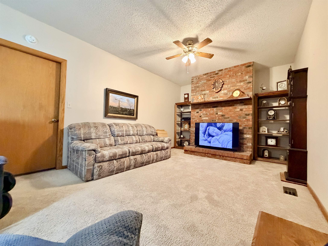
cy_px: 123
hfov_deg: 102.1
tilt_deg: +1.5
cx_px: 164
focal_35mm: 14
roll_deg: -1.4
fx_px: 133
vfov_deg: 85.7
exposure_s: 1/60
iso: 640
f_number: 2.2
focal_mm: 2.22
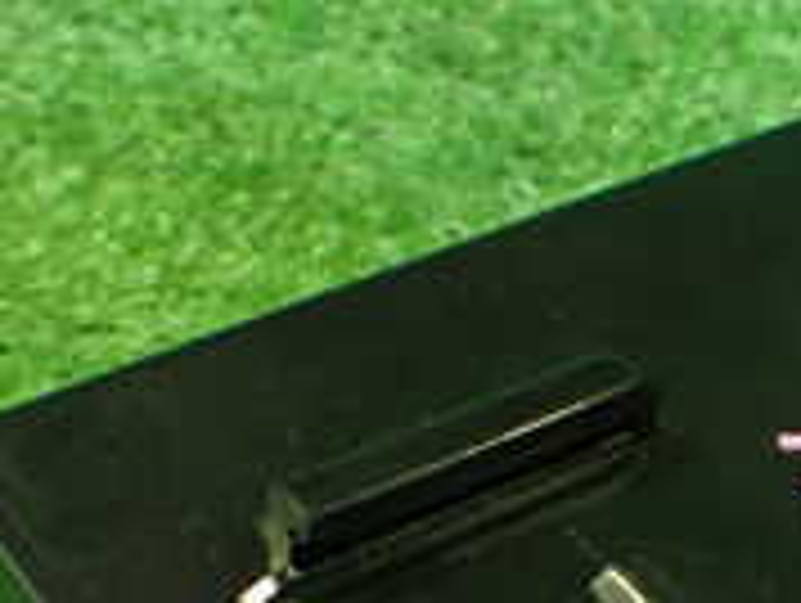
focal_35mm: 101
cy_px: 756
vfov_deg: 14.2
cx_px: 666
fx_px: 2340
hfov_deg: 19.2
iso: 800
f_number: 2.3
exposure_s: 1/30
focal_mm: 5.4
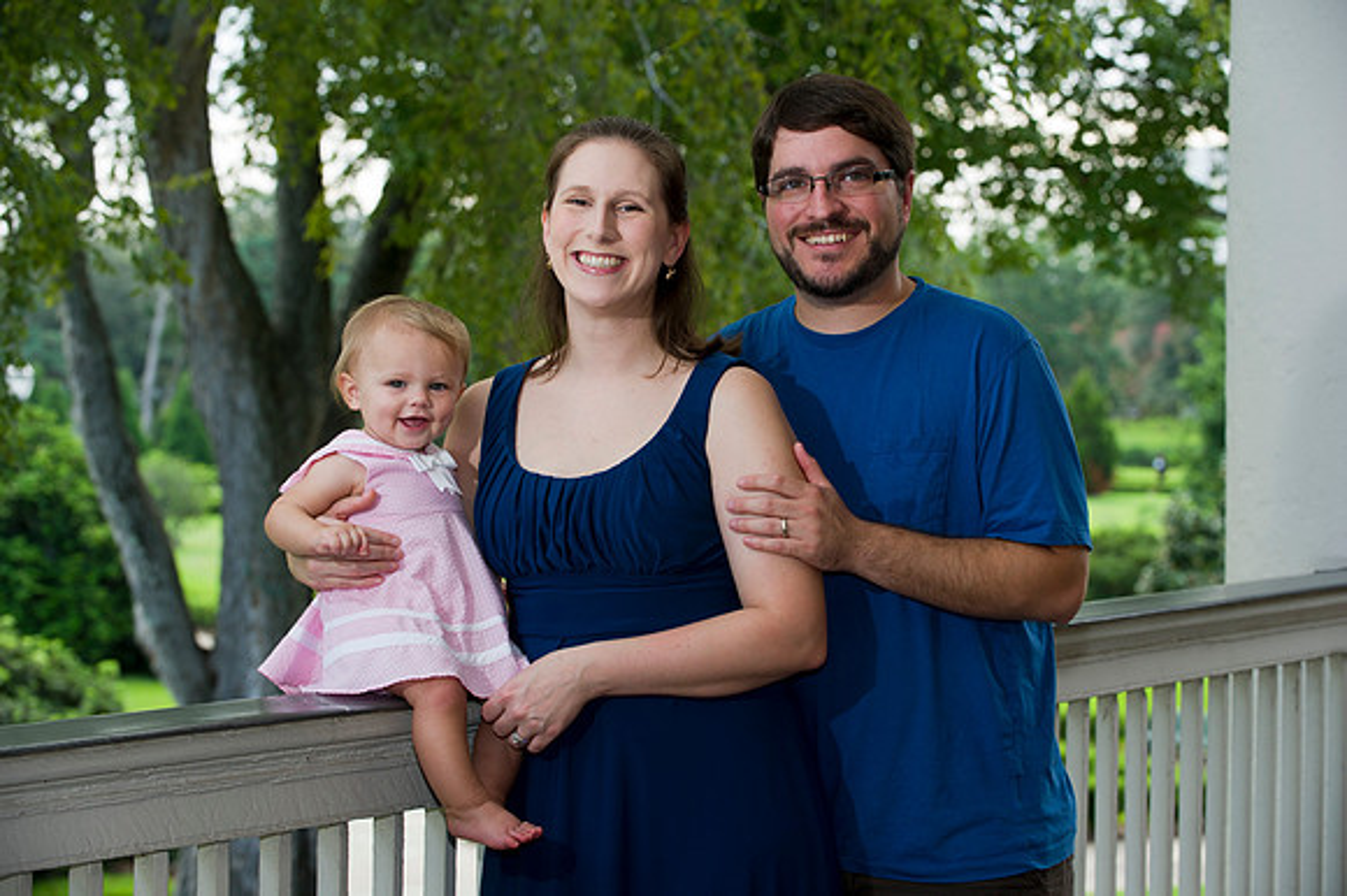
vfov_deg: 15.2
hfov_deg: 22.6
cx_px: 674
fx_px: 3365
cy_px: 448
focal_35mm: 90
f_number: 5
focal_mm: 90
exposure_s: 1/160
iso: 400
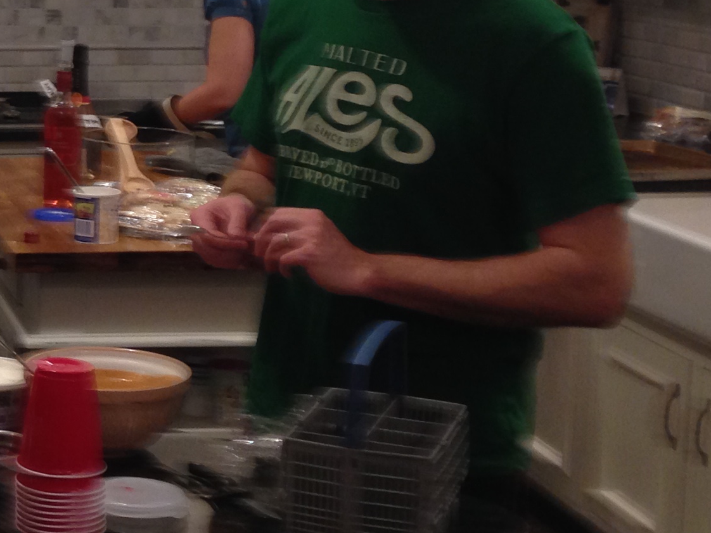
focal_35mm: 96
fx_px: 1972
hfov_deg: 19.1
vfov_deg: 15.4
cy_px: 147
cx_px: -189
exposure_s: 1/20
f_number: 2.4
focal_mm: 4.12
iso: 100
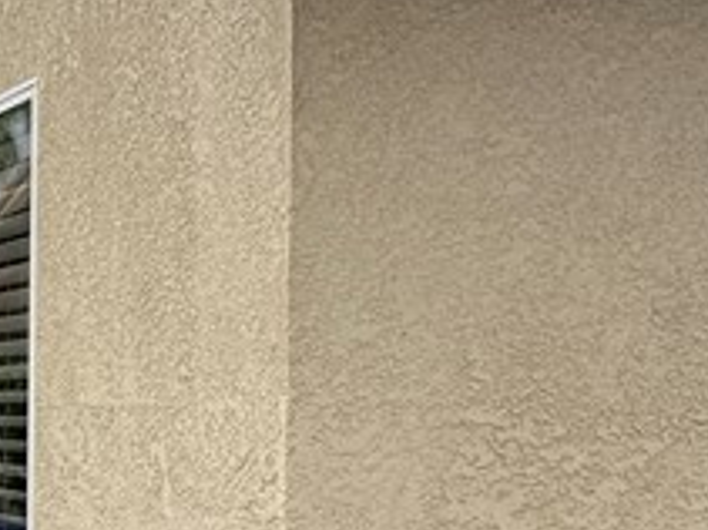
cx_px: -644
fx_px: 1390
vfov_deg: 21.4
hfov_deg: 19.3
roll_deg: -0.7
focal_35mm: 68
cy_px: 399
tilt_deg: +0.2
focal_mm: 2.22
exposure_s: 1/861
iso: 40
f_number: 2.2
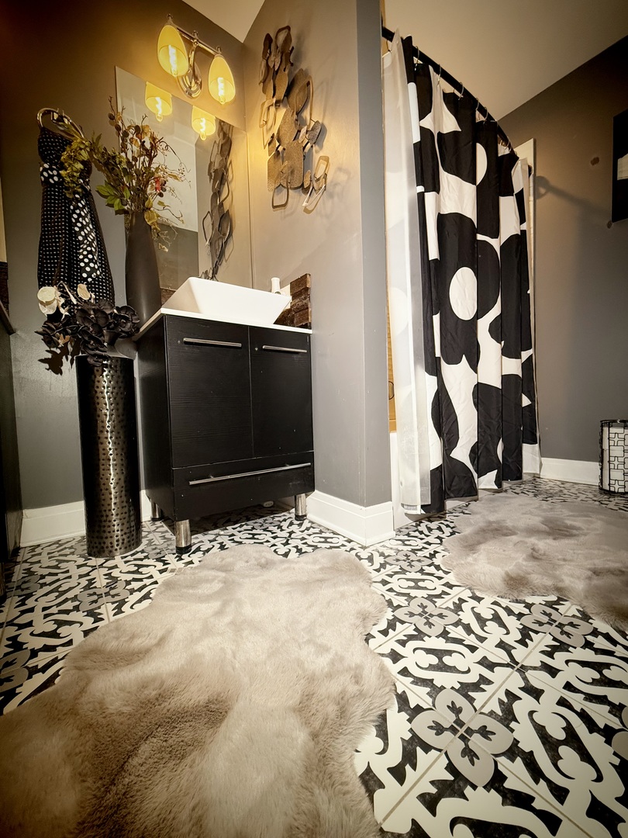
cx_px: 314
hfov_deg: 85.7
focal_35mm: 14
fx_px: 339
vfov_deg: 102.1
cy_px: 419
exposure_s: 1/120
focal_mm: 2.22
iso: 250
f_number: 2.2
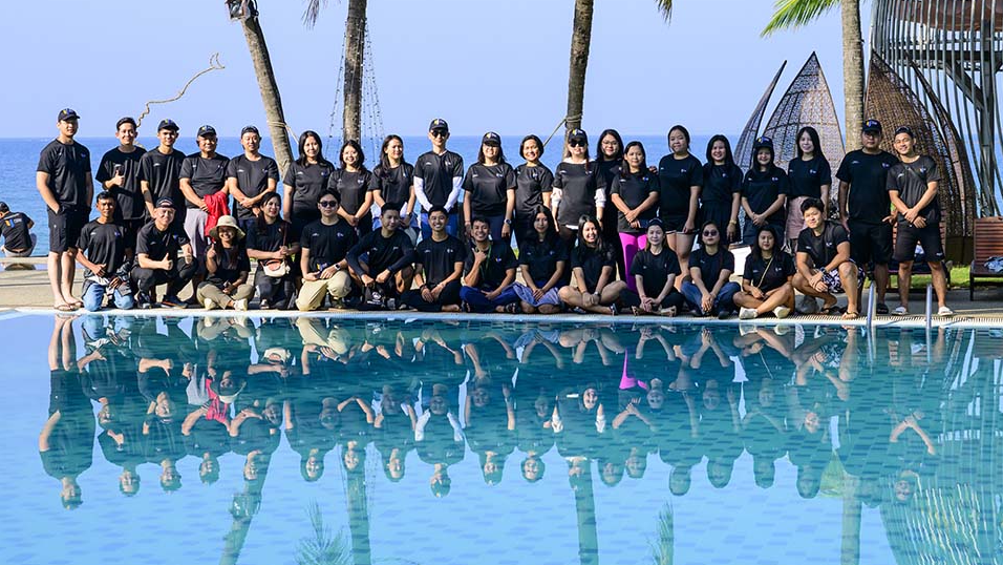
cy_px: 278
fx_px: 1623
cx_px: 502
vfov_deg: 19.7
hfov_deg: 34.4
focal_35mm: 61
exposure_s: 1/800
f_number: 9
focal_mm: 58
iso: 450
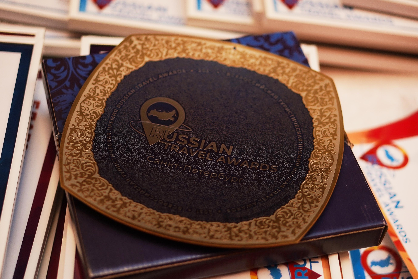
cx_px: 209
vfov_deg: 18.2
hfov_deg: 27.0
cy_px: 140
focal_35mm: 75
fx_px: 871
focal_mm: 50
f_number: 1.8
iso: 400
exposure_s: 1/160
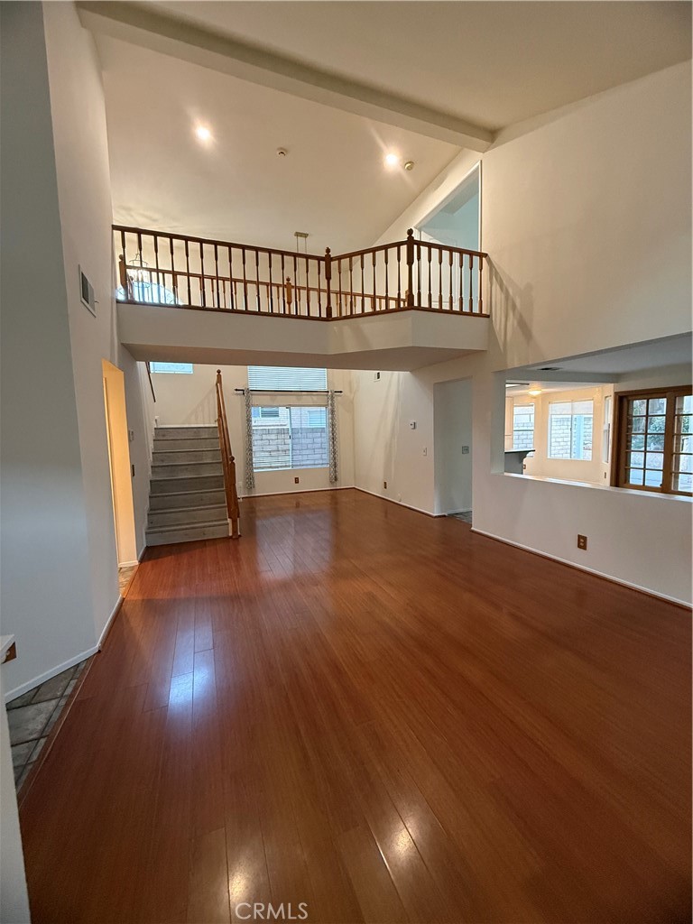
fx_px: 374
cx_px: 346
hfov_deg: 85.7
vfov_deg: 102.1
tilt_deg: -4.3
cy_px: 462
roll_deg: +1.3
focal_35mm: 14
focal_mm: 2.22
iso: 500
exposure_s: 1/60
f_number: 2.2
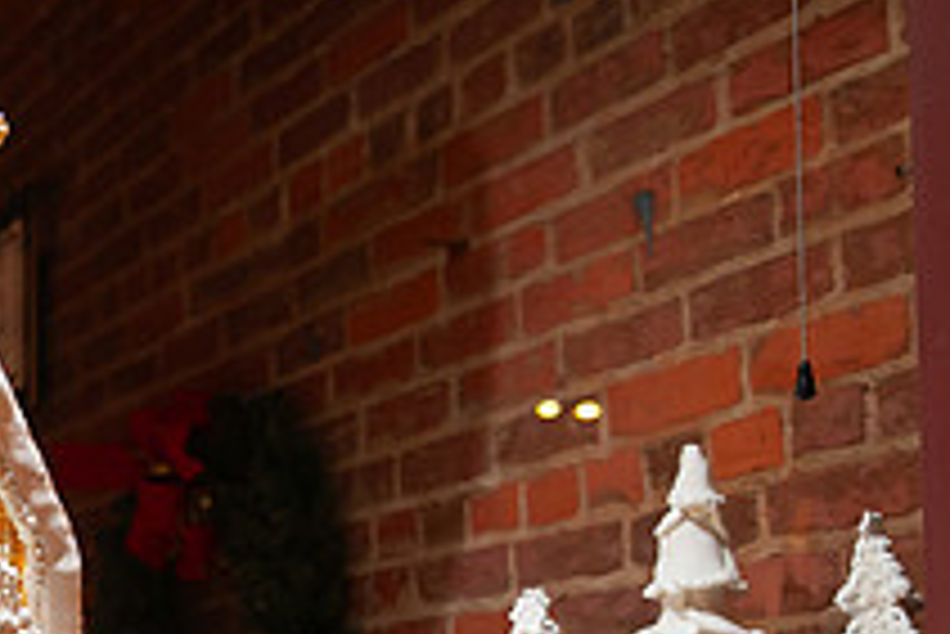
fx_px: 2324
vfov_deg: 15.2
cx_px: -32
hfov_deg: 22.1
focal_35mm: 88
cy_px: 656
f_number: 2.8
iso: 1000
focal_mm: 32
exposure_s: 1/125
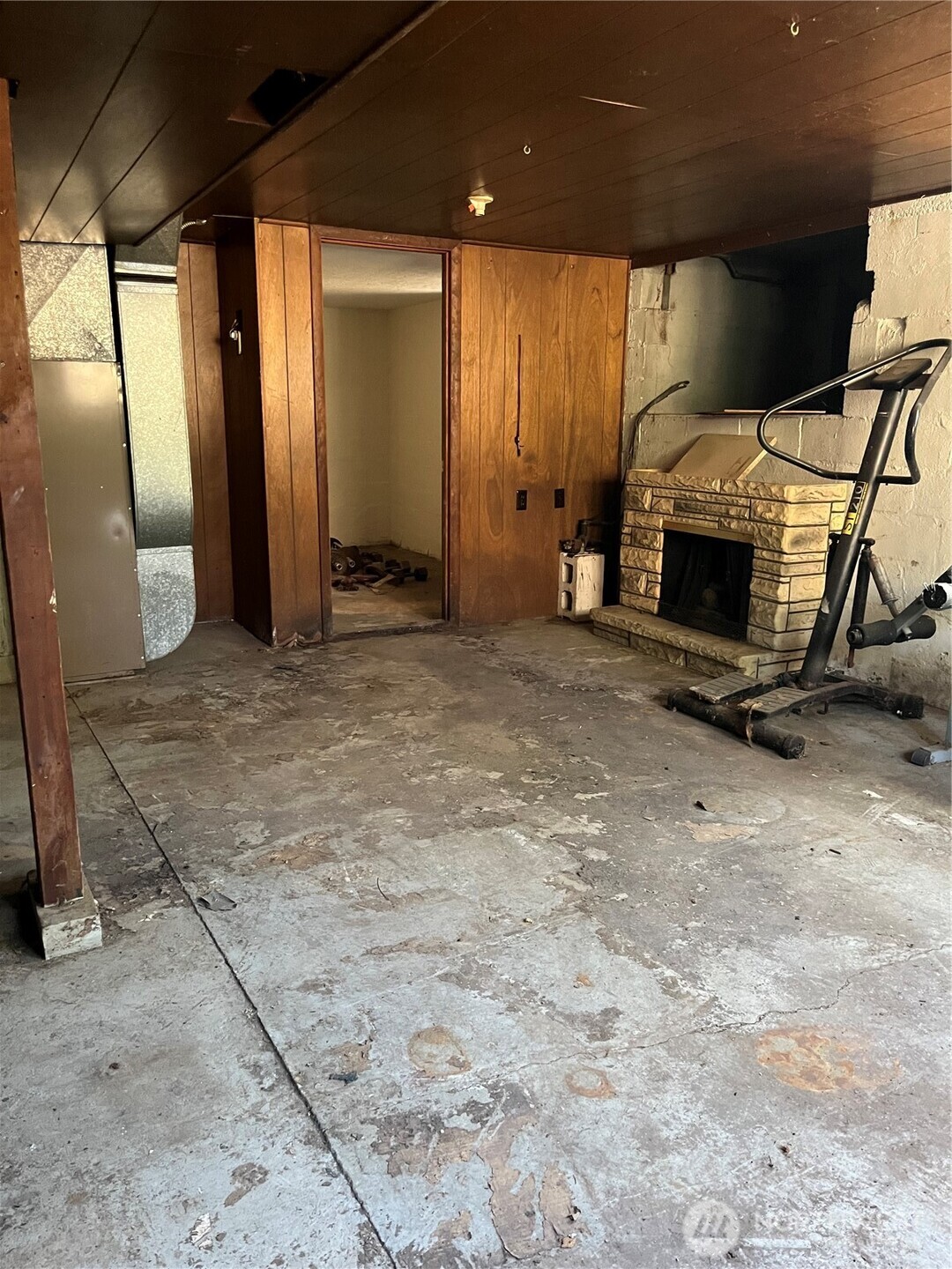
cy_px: 634
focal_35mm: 26
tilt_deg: -12.0
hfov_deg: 53.1
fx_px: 953
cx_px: 476
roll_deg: +0.4
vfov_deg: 67.3
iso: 500
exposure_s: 1/40
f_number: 1.6
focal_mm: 5.1
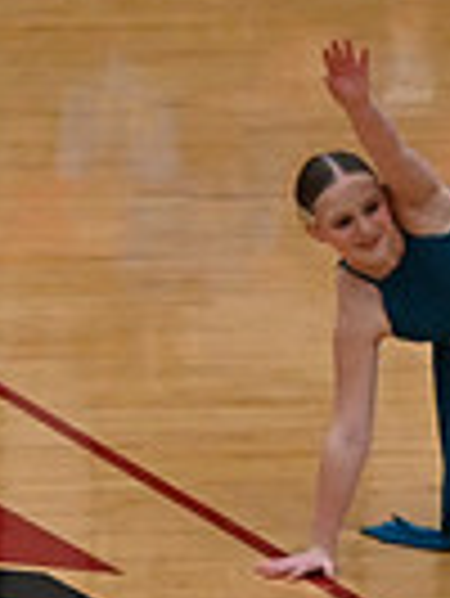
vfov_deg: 4.2
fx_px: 8133
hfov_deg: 3.1
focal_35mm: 470
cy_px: 479
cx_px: -765
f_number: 4
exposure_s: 1/400
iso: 5000
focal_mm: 75
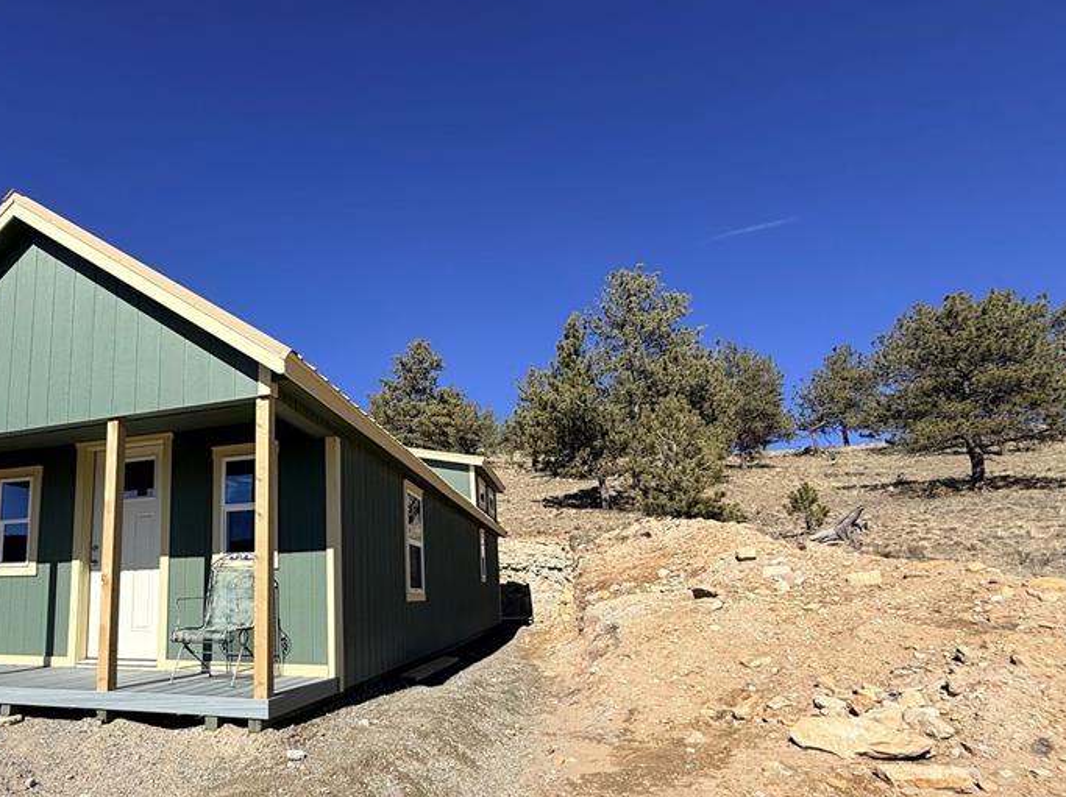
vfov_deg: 62.5
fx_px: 646
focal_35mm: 21
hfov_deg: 75.8
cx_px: 331
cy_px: 498
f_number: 2.2
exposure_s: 1/2841
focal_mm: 2.22
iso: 50
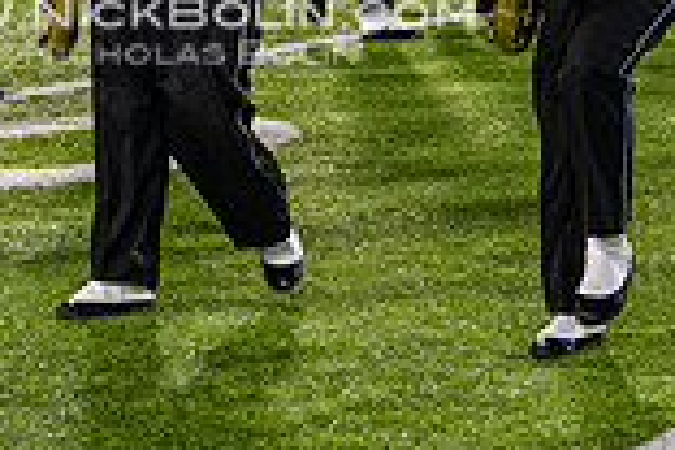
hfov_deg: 12.3
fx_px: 3131
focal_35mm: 167
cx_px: 177
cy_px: -141
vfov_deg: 8.1
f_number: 3.2
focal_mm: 45
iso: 1250
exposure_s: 1/500
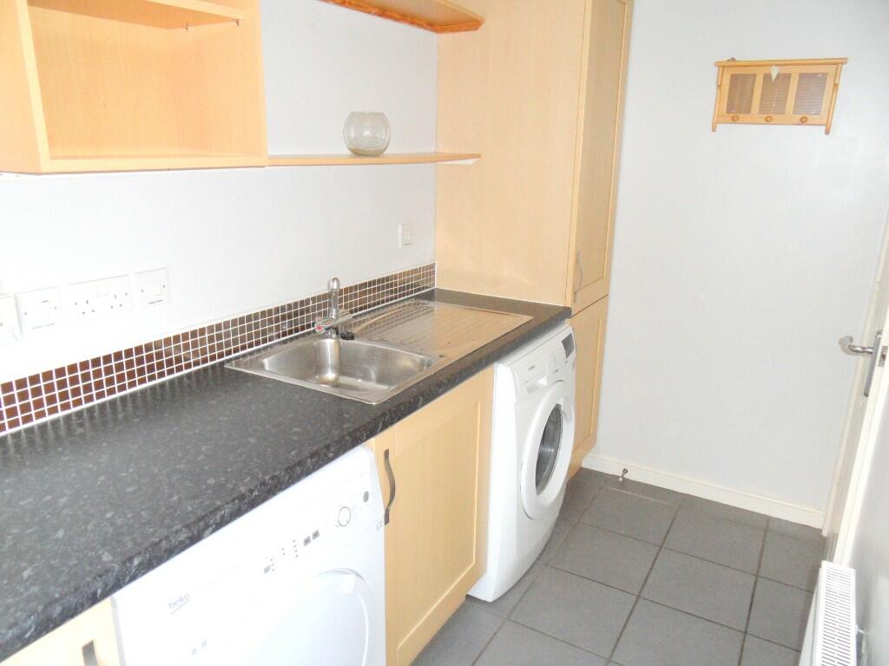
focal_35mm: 24
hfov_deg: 71.6
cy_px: 333
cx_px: 444
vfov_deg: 56.8
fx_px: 616
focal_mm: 3.9
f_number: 3.2
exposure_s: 1/30
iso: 200
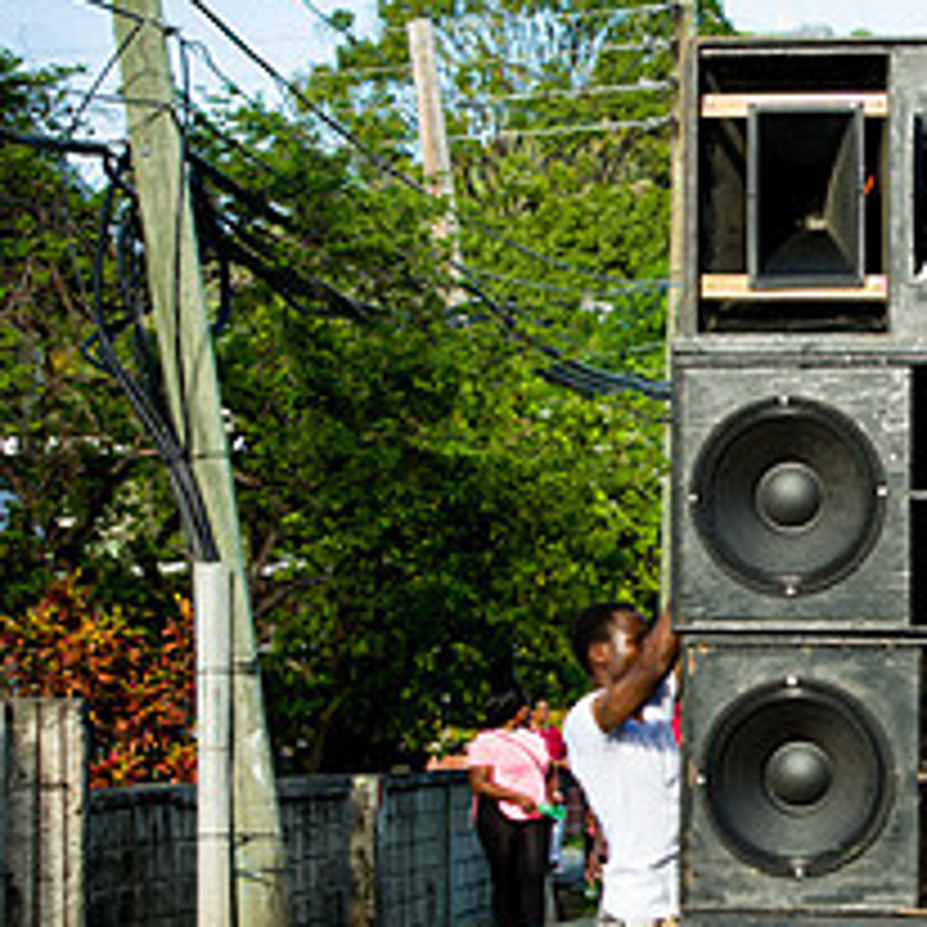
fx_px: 5060
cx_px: 1053
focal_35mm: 167
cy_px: 594
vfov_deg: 10.5
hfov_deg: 10.3
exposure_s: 1/200
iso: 180
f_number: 7.1
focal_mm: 70
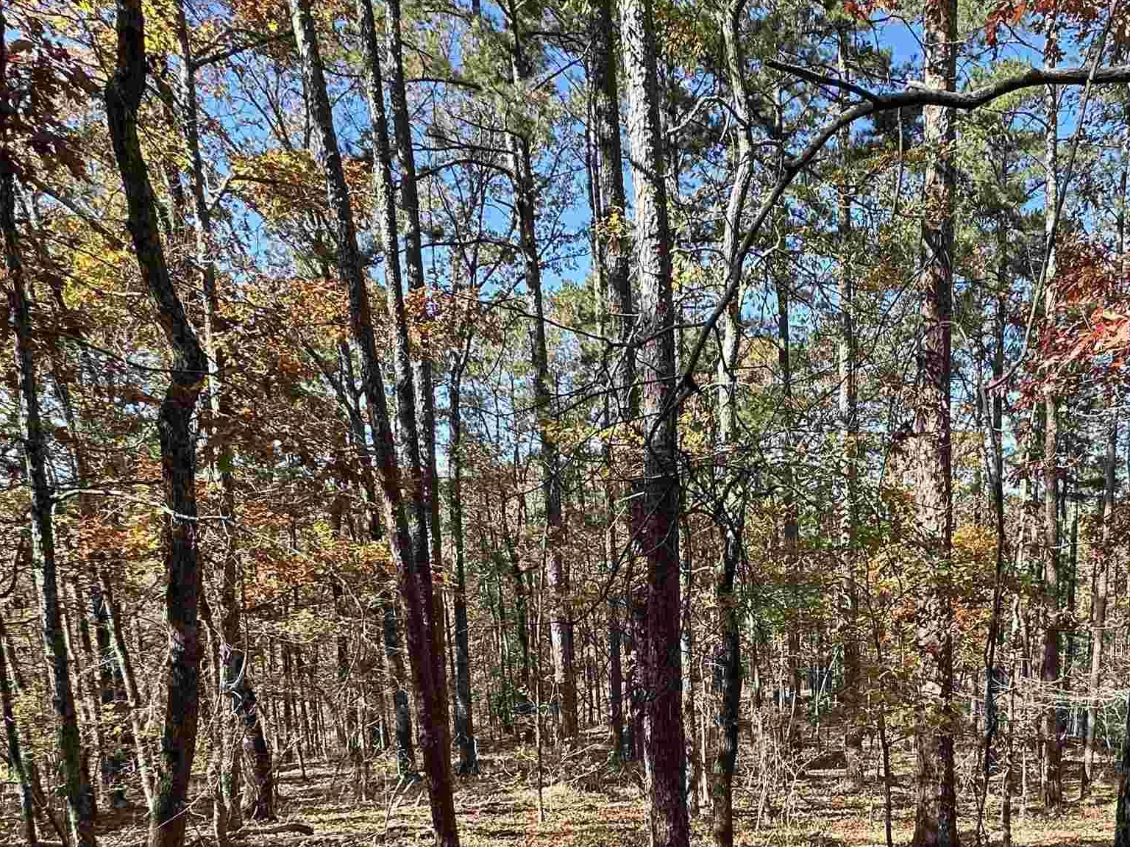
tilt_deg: -8.6
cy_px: 667
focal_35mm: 28
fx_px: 914
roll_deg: +1.1
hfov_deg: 60.6
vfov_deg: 47.3
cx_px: 820
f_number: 2.2
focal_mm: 2.22
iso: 40
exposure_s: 1/237
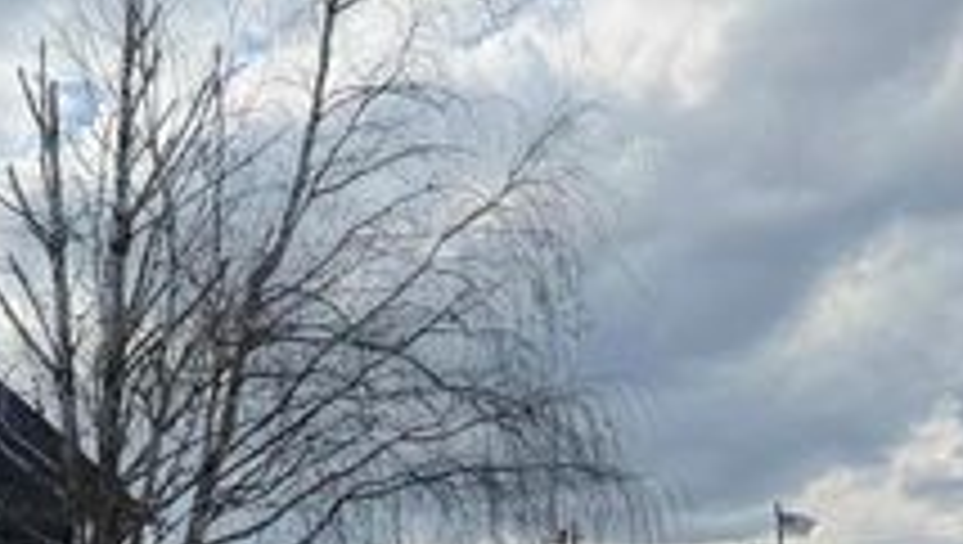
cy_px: 690
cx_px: -126
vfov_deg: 18.5
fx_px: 1560
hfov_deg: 30.3
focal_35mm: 61
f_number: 1.78
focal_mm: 6.76
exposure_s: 1/4673
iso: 100
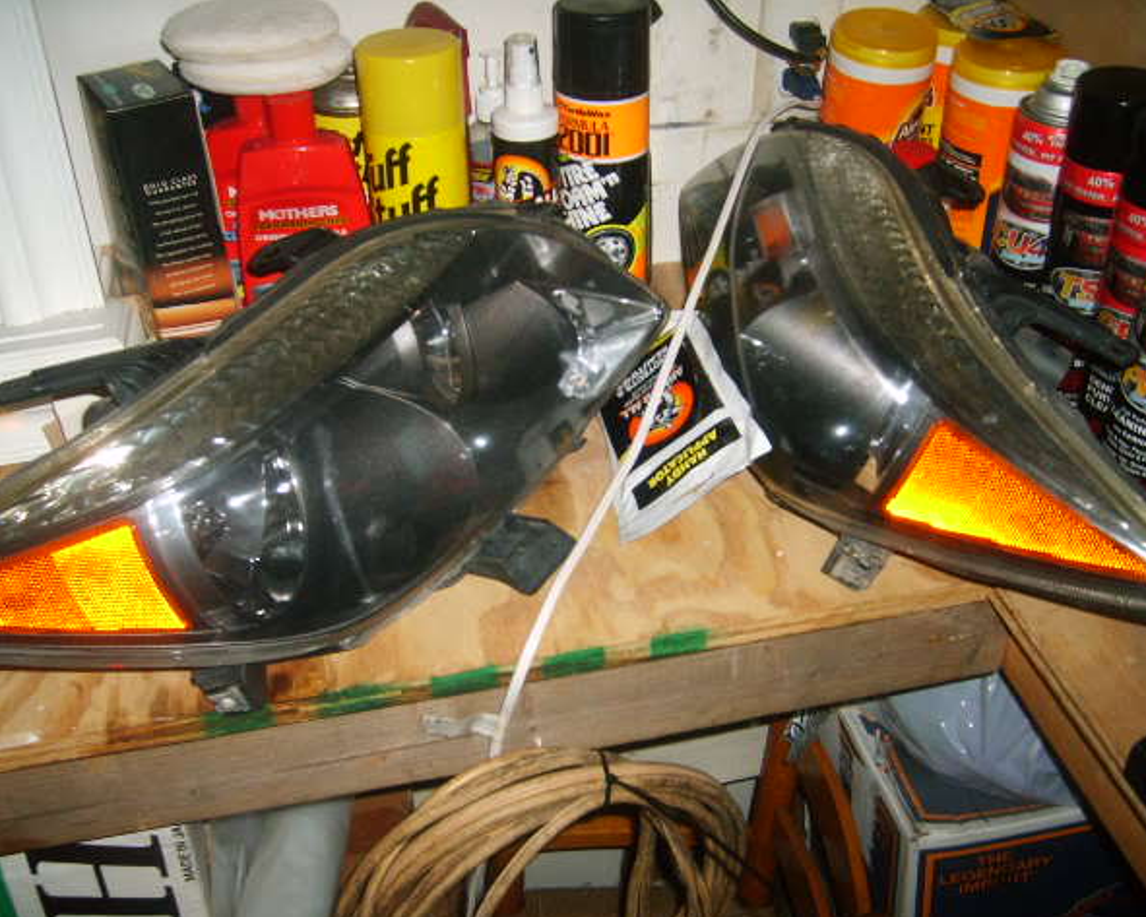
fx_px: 1255
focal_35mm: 37
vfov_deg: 40.1
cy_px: 463
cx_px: 588
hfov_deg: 49.1
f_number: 2.8
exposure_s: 1/45
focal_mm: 5.8
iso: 100
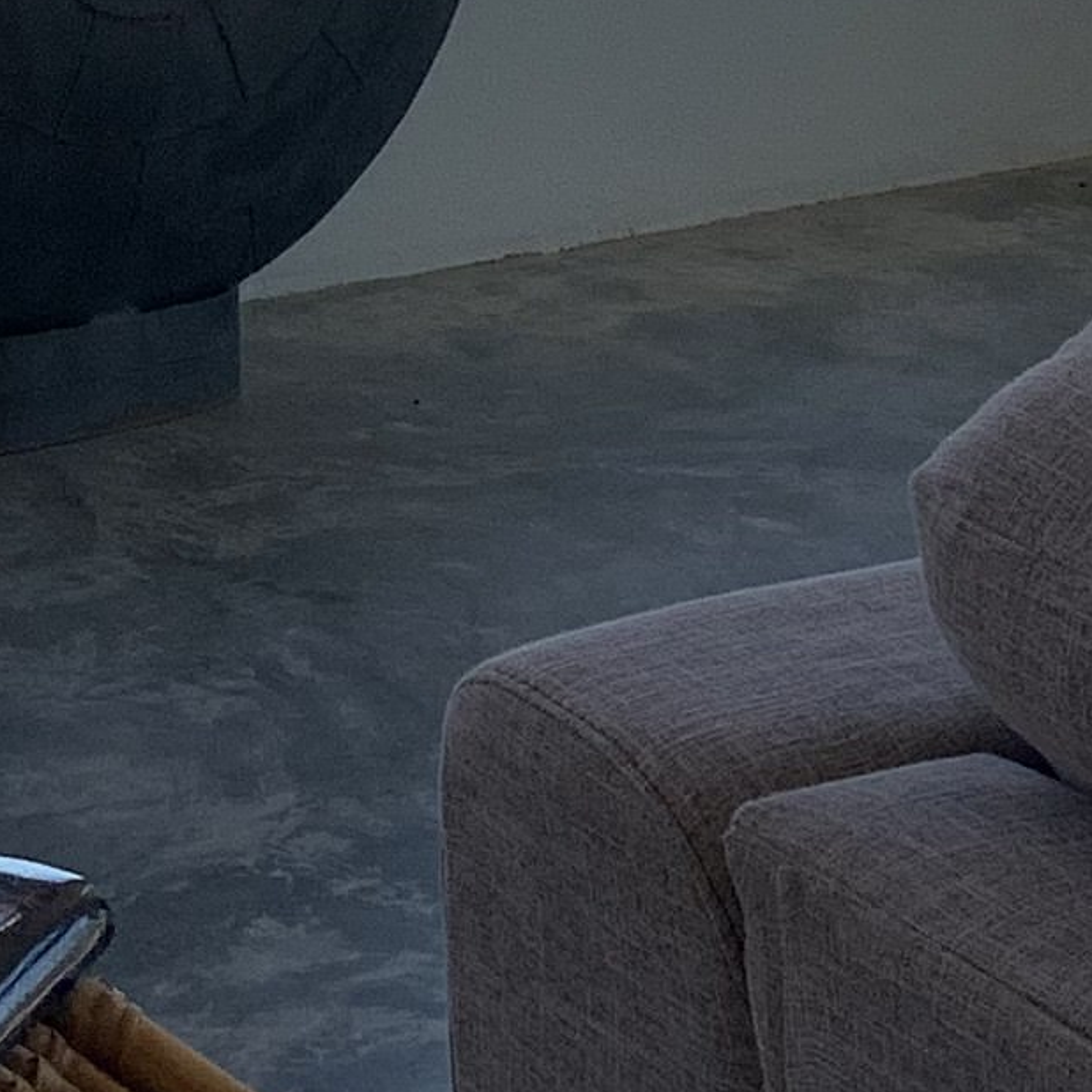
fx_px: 5354
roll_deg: +1.8
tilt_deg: -2.4
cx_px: 193
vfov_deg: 10.8
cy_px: -1000
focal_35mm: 150
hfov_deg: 11.6
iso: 25
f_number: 1.8
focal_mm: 4.25
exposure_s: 1/518
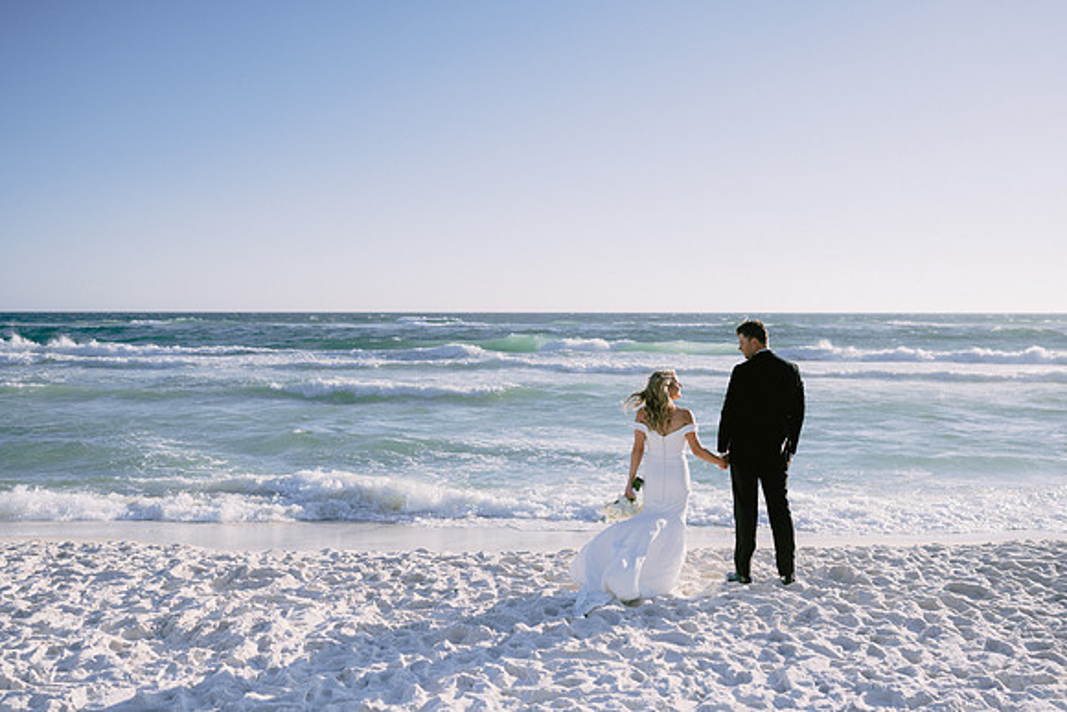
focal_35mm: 35
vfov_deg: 37.8
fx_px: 1039
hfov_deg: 54.4
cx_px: 534
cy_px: 356
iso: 200
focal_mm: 35
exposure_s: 1/8000
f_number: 2.8
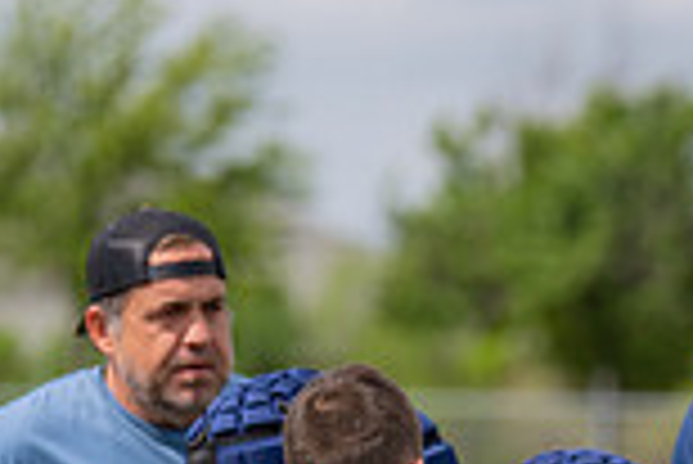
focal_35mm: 482
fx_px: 9287
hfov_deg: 4.3
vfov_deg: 2.8
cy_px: 822
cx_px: 801
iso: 100
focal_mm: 128
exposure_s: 1/3200
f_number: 2.8
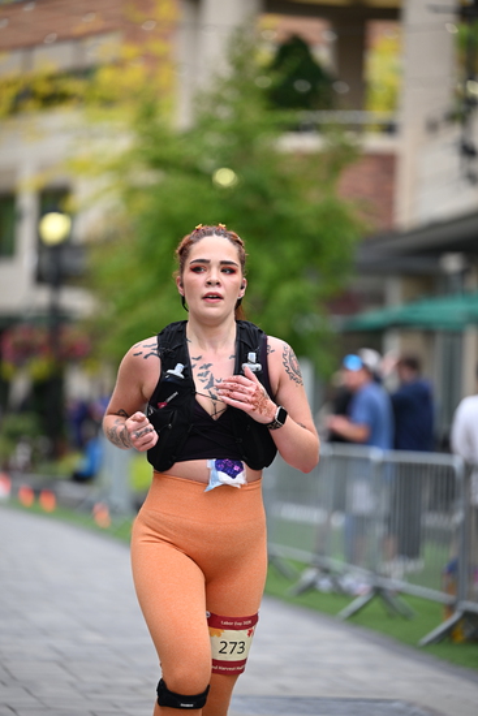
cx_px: 239
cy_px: 358
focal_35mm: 160
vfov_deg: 12.8
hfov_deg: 8.6
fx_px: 3184
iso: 640
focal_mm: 160
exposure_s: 1/2000
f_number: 2.8
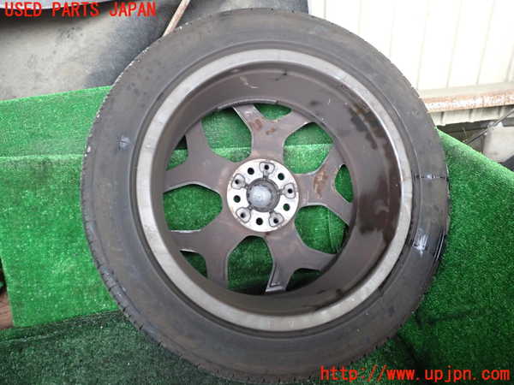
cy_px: 192
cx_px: 257
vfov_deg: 46.8
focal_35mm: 30
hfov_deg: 60.0
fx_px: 445
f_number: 2.3
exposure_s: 1/30
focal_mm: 5.4
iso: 400
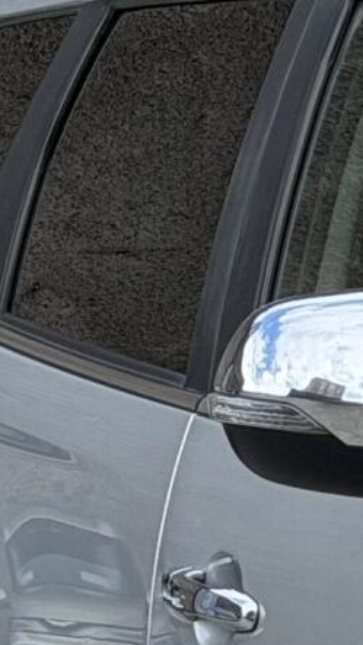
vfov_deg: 7.0
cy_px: 945
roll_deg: -0.1
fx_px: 5171
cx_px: 1235
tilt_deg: -8.7
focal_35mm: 302
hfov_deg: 3.9
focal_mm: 6.76
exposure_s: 1/1222
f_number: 1.78
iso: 64
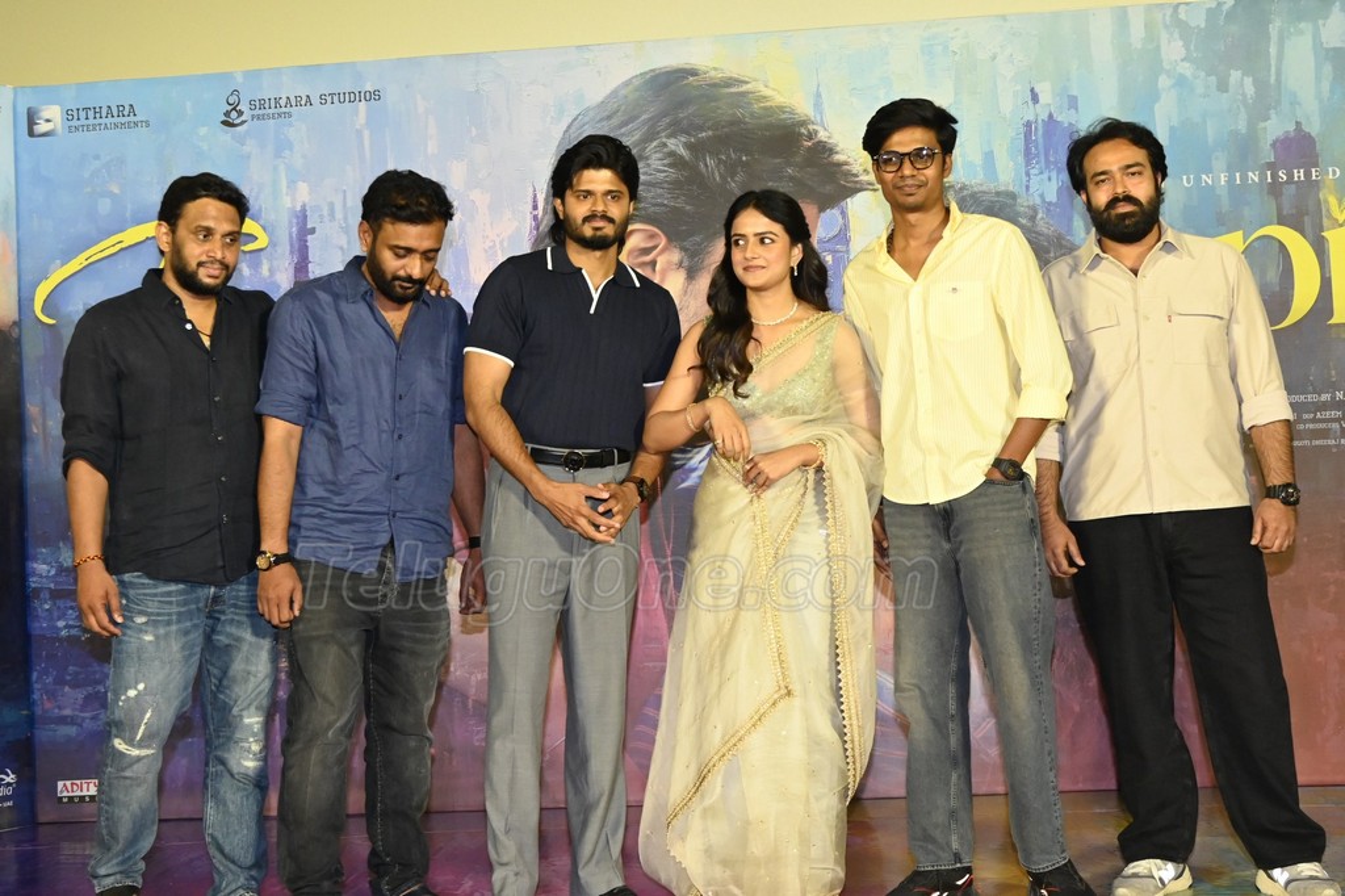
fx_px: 1793
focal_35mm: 48
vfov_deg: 28.1
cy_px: 448
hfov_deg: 41.1
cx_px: 672
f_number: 5.6
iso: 3200
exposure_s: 1/200
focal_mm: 32
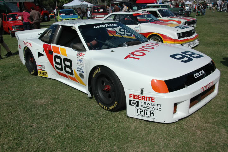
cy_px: 76
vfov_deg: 39.9
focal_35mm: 33
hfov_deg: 57.3
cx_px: 114
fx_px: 209
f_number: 4.5
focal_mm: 22
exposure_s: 1/4000
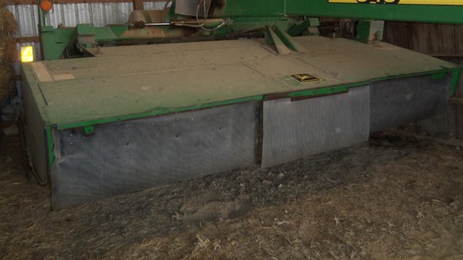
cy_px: 85
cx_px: 237
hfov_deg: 61.0
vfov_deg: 36.3
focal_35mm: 32
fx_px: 393
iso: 100
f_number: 3.9
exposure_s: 1/40
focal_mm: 5.1
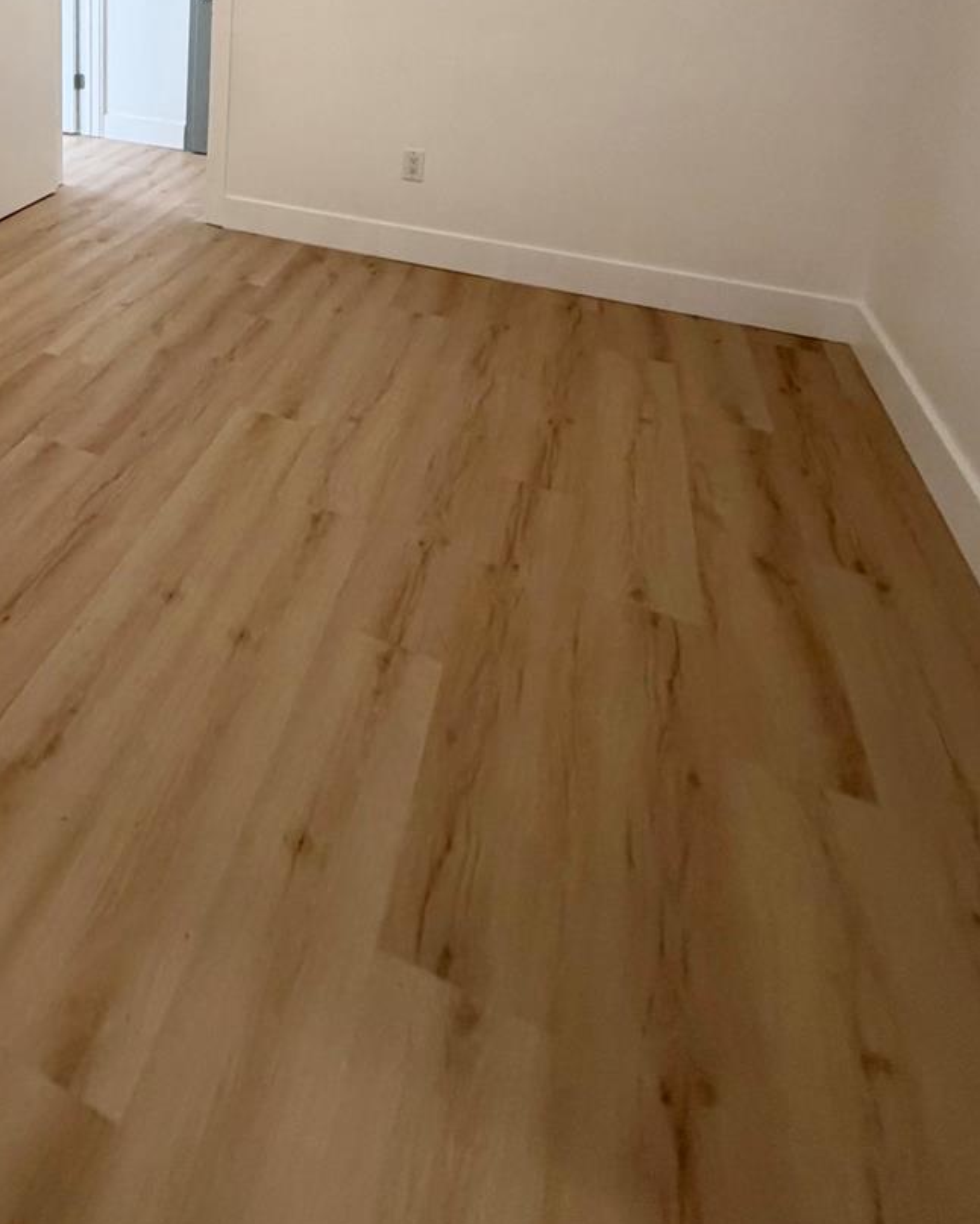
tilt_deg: -11.6
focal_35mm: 26
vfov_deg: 57.0
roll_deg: -2.8
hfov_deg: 50.0
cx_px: 133
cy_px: 127
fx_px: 942
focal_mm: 2.22
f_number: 2.2
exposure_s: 1/120
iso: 250
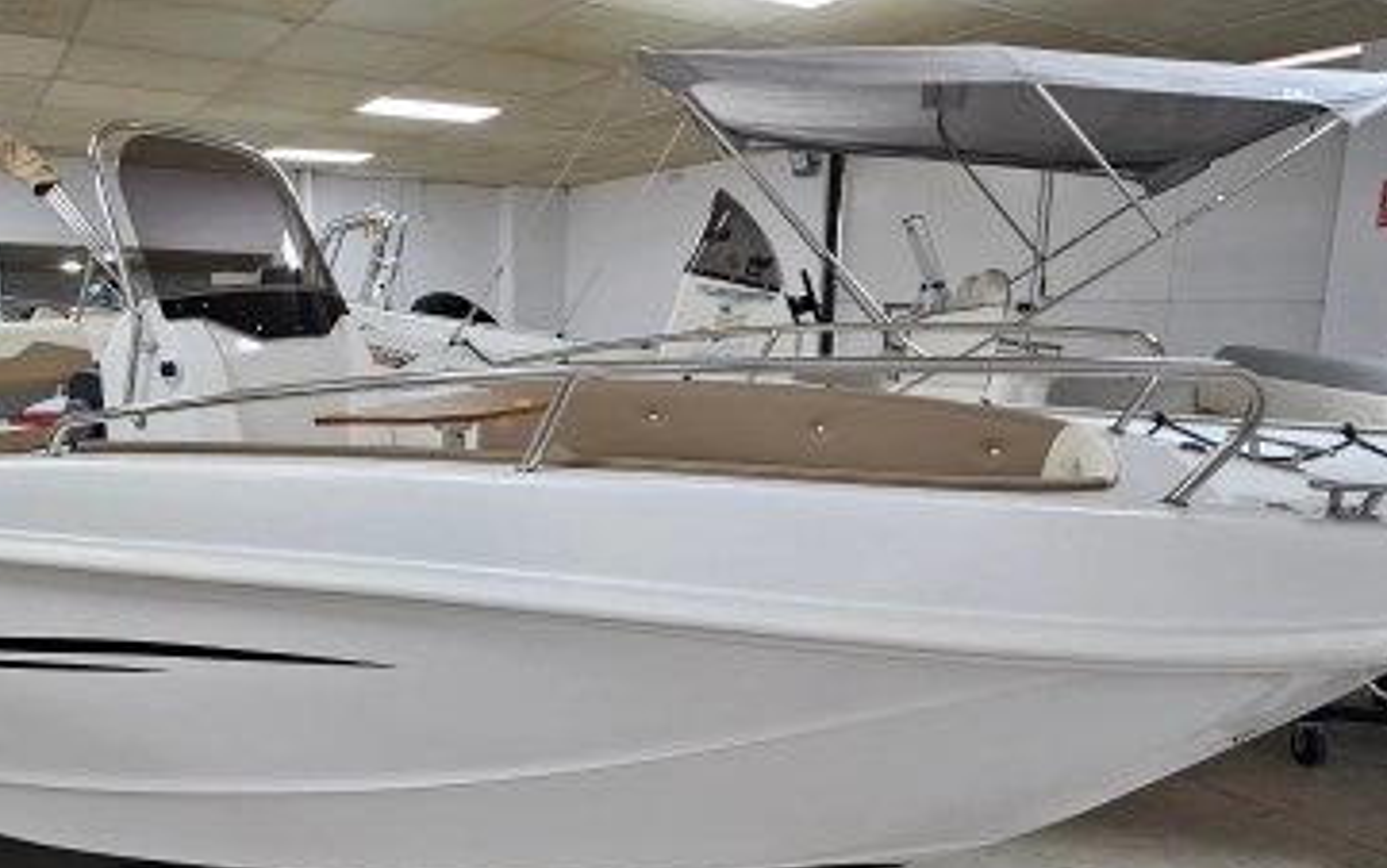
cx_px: 499
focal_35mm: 21
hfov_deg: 80.3
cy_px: 513
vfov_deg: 57.0
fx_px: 794
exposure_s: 1/50
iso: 100
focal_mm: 2.2
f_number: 2.2
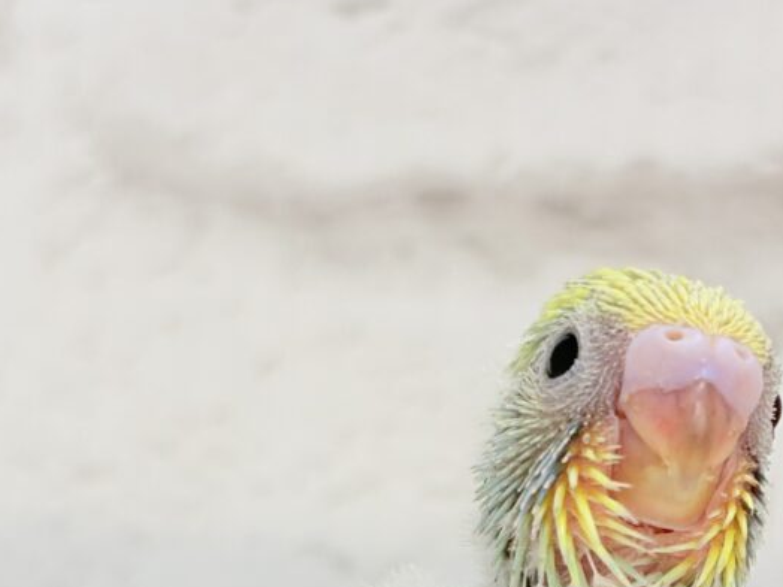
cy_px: 660
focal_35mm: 119
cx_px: 530
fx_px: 2692
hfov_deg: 16.5
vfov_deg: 12.2
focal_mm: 5.96
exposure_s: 1/50
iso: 32
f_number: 1.6
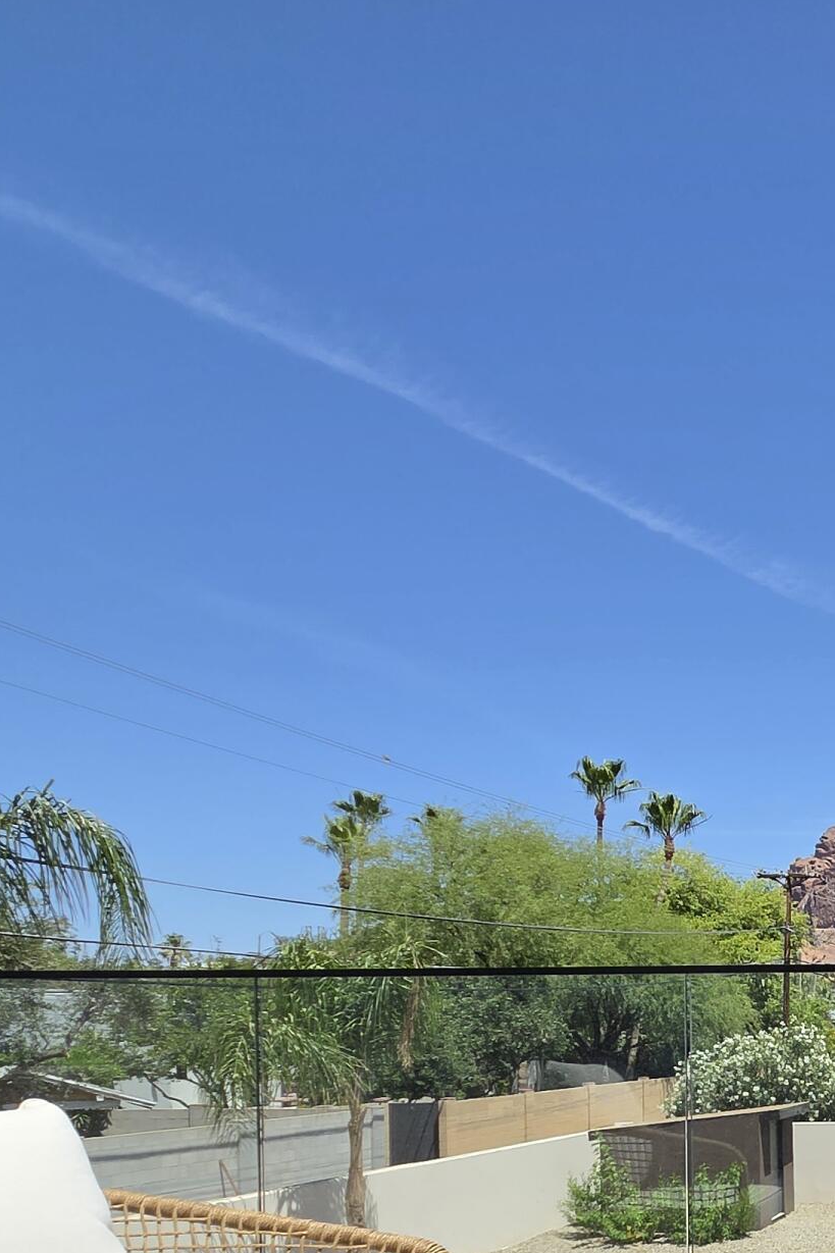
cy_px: 1069
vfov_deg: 52.0
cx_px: 1144
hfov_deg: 29.8
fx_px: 1148
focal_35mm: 33
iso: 100
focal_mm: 2.2
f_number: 2.2
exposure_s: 1/3579
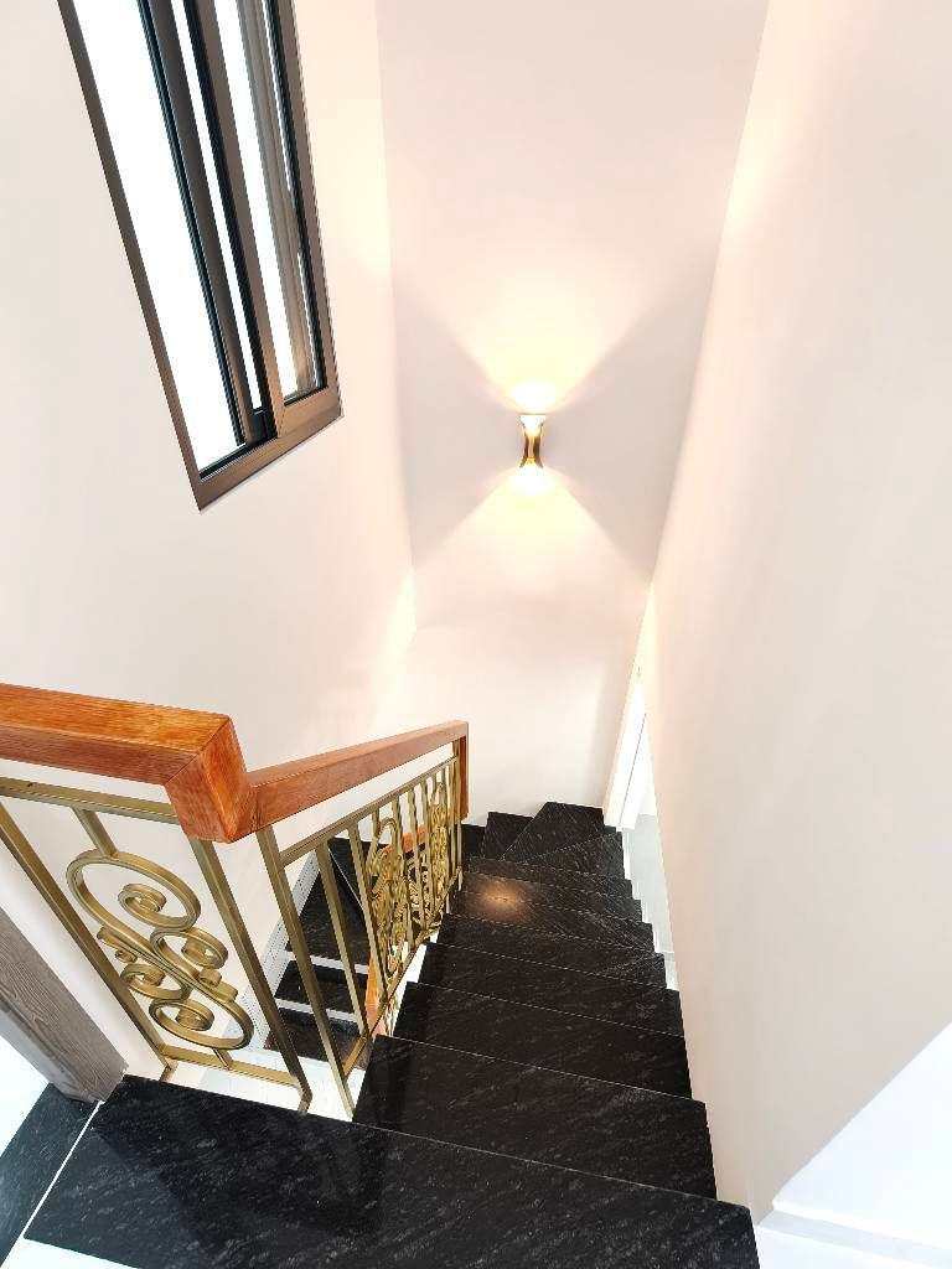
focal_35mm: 15
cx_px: 476
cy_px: 634
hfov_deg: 81.7
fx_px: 550
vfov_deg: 98.2
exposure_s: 1/100
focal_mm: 2.31
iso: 1000
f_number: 2
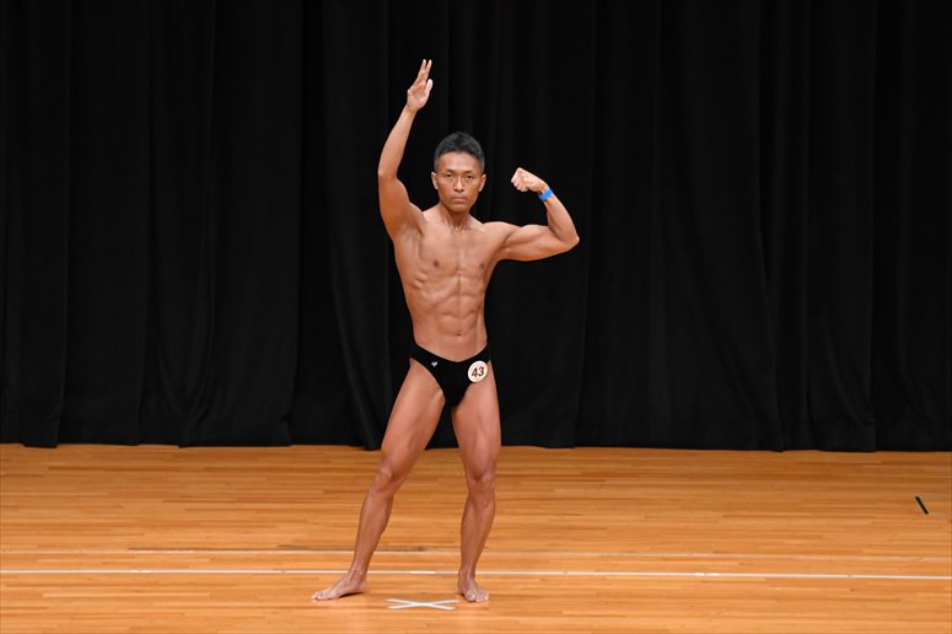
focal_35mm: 255
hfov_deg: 8.1
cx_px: 476
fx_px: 6740
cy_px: 317
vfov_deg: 5.4
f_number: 5.6
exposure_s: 1/400
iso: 3200
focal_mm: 170
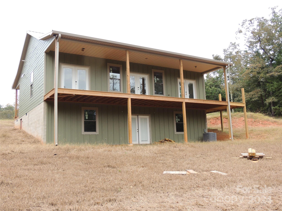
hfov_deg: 52.6
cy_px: 106
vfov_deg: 40.7
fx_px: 285
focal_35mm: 35
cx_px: 141
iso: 100
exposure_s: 1/250
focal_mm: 6.2
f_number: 3.3
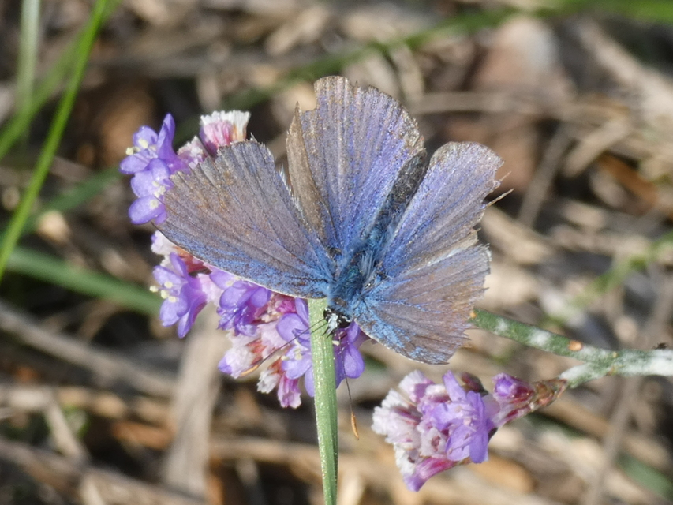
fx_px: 2742
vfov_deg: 10.5
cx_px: 336
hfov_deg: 14.0
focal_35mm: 141
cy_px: 252
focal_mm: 25.2
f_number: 5.3
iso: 80
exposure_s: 1/125
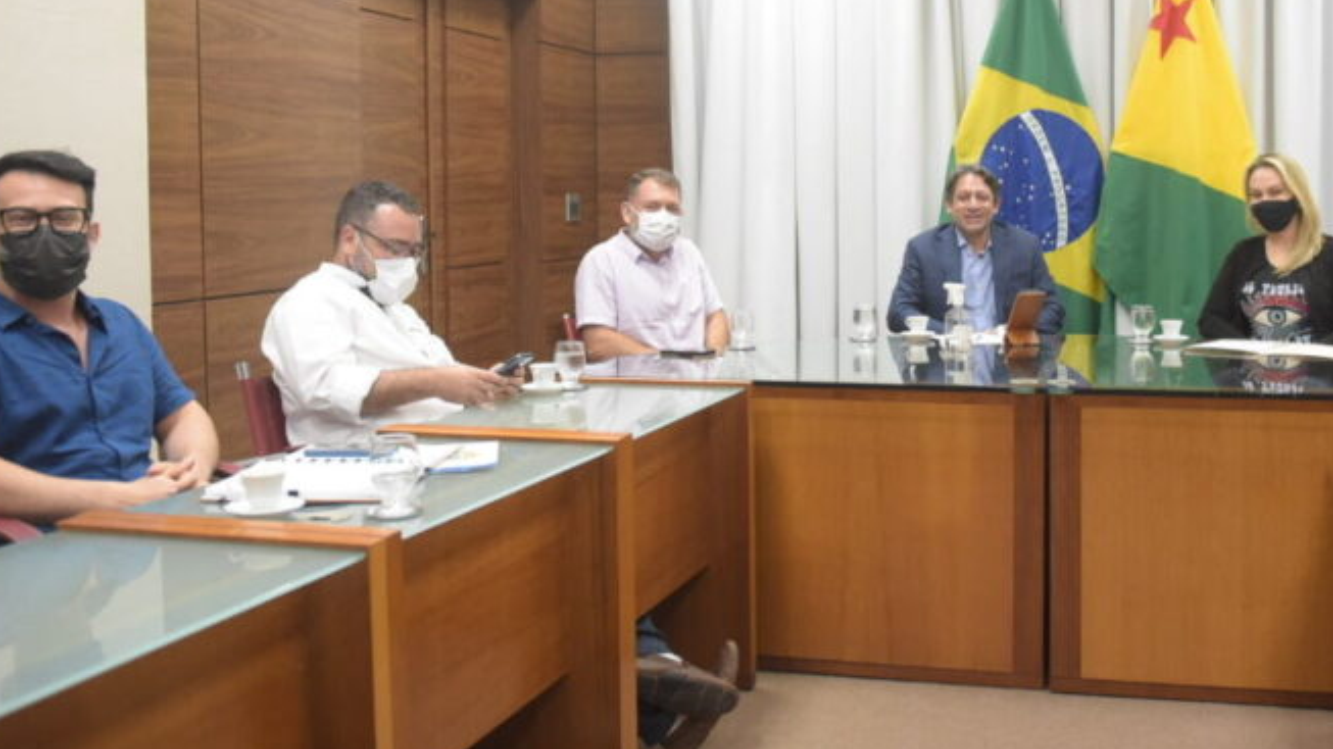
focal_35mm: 39
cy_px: 256
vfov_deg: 30.2
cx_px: 842
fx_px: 1378
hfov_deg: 51.0
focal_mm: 24
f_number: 2.8
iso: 3200
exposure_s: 1/320
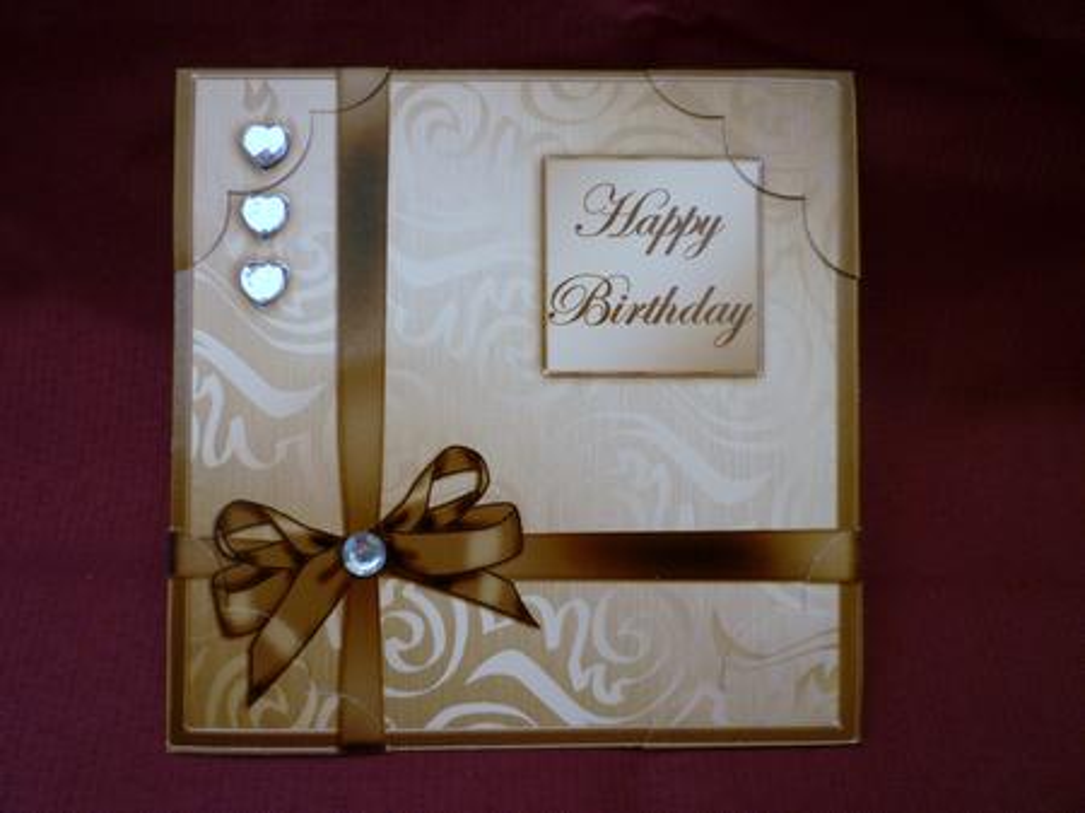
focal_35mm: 29
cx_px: 542
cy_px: 406
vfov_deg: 48.2
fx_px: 908
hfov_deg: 61.7
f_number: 3.3
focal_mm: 5.2
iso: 80
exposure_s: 1/100
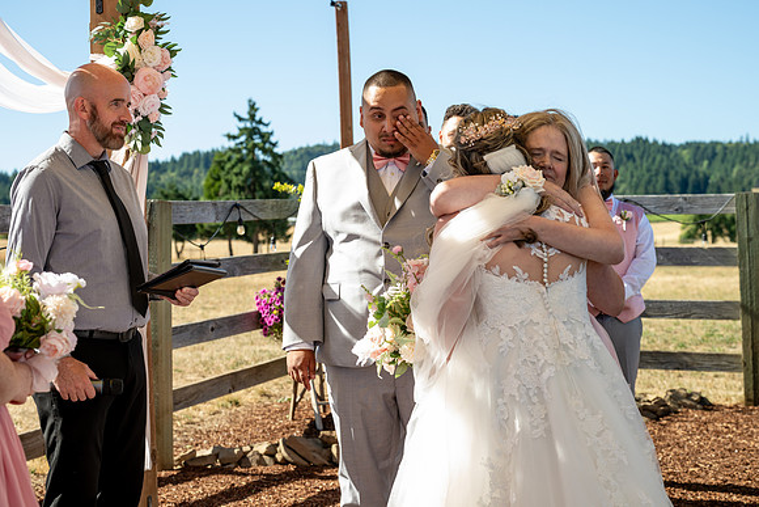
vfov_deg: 22.6
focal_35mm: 60
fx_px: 1265
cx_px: 380
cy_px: 254
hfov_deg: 33.4
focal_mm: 60
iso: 250
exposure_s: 1/400
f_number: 5
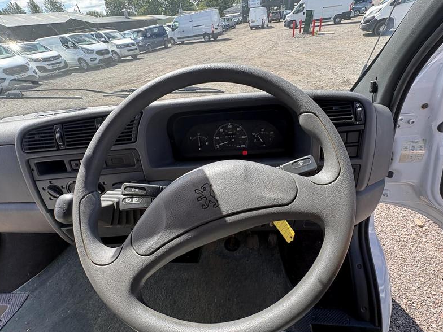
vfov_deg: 78.1
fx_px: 205
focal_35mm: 16
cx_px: 229
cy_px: 173
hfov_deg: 94.5
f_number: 2.2
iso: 40
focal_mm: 2.22
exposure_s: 1/172
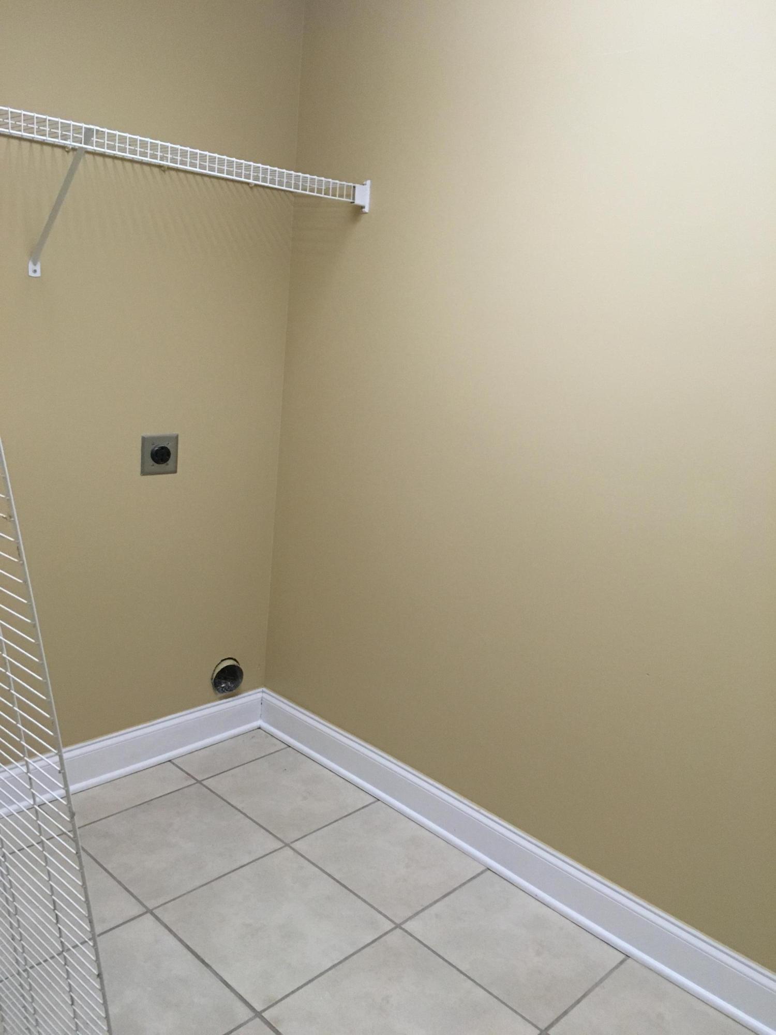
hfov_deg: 48.2
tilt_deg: -11.3
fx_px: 867
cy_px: 518
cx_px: 388
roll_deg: -4.4
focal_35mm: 29
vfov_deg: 61.7
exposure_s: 1/30
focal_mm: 4.15
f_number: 2.2
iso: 125
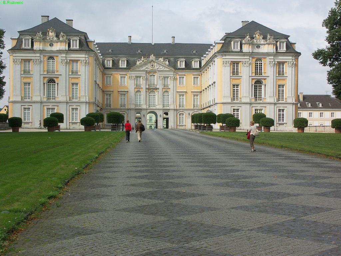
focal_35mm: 63
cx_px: 170
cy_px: 128
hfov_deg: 30.7
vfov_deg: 23.3
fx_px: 621
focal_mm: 16.03
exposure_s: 1/320
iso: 64
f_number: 6.3
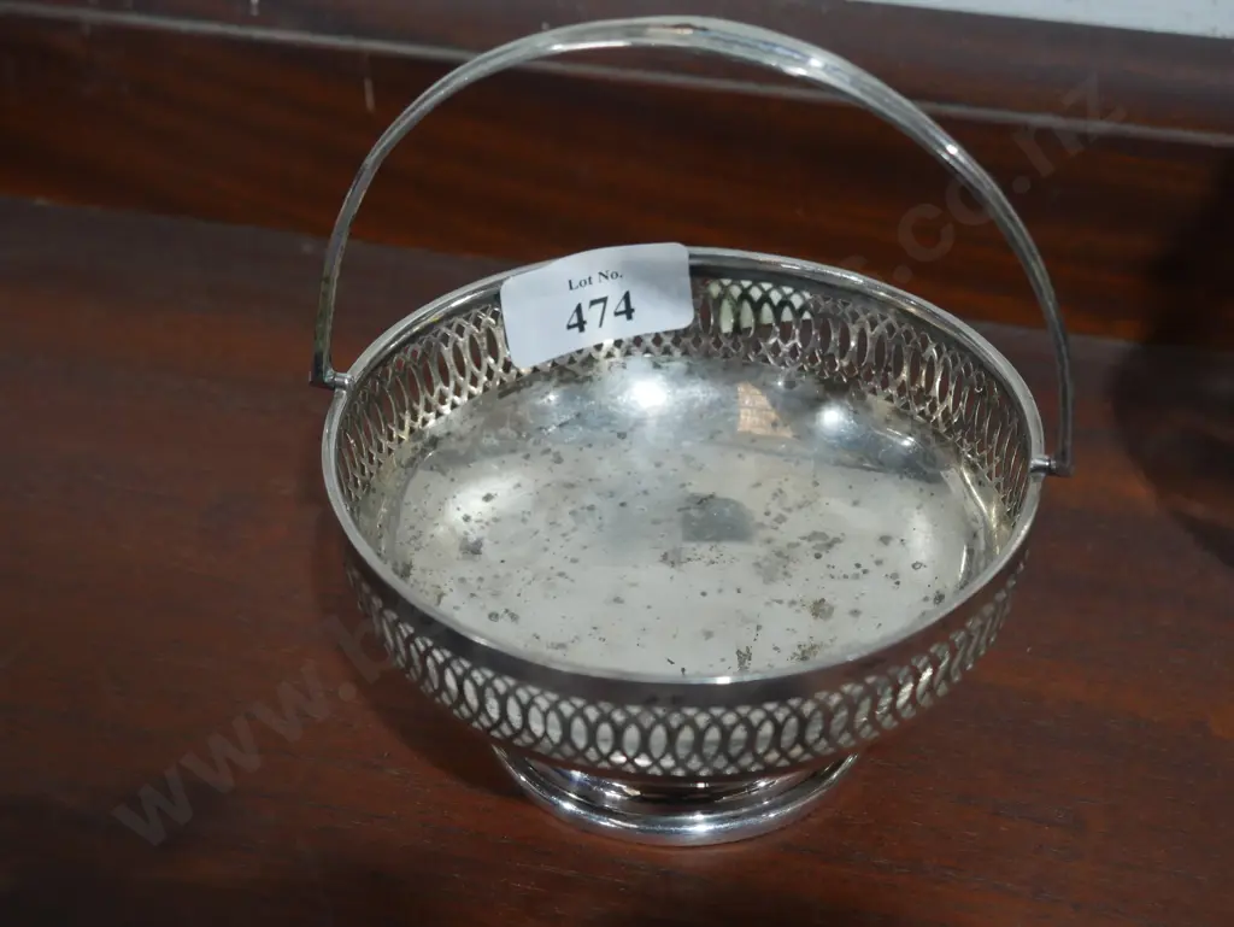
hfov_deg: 32.2
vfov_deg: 24.4
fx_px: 2140
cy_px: 464
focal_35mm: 60
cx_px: 617
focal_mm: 30
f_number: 5.4
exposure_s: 1/60
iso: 640
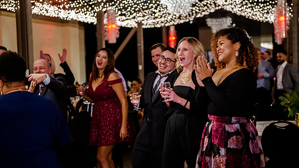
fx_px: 539
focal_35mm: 68
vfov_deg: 17.7
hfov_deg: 31.0
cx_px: 150
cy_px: 84
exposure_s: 1/160
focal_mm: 62
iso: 5000
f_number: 2.8
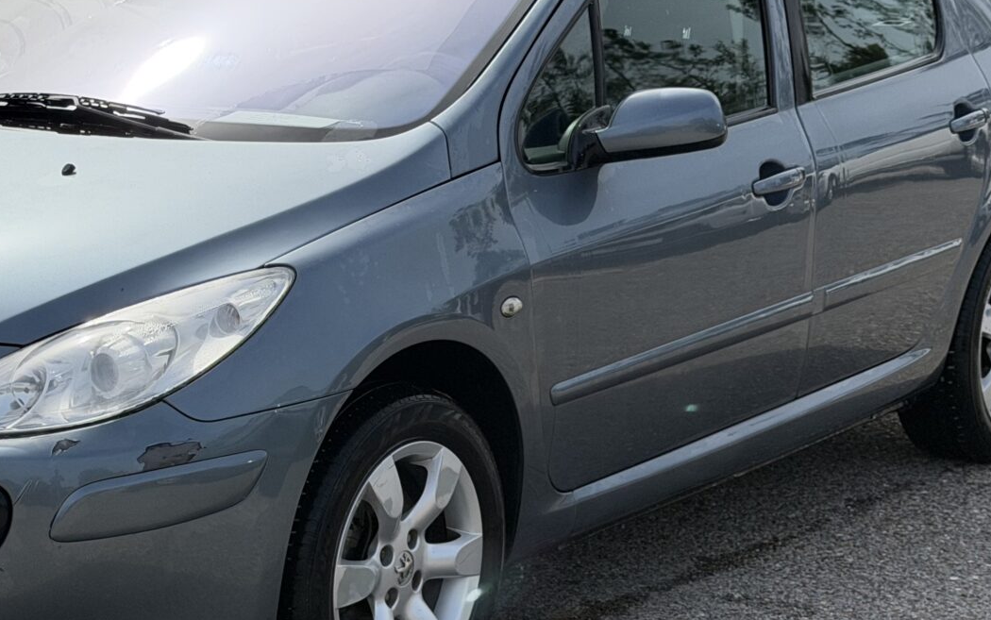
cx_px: 311
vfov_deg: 14.1
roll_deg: -4.0
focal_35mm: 93
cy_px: 320
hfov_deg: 22.2
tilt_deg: -11.1
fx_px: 2513
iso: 80
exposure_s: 1/5587
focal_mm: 6.76
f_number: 1.78
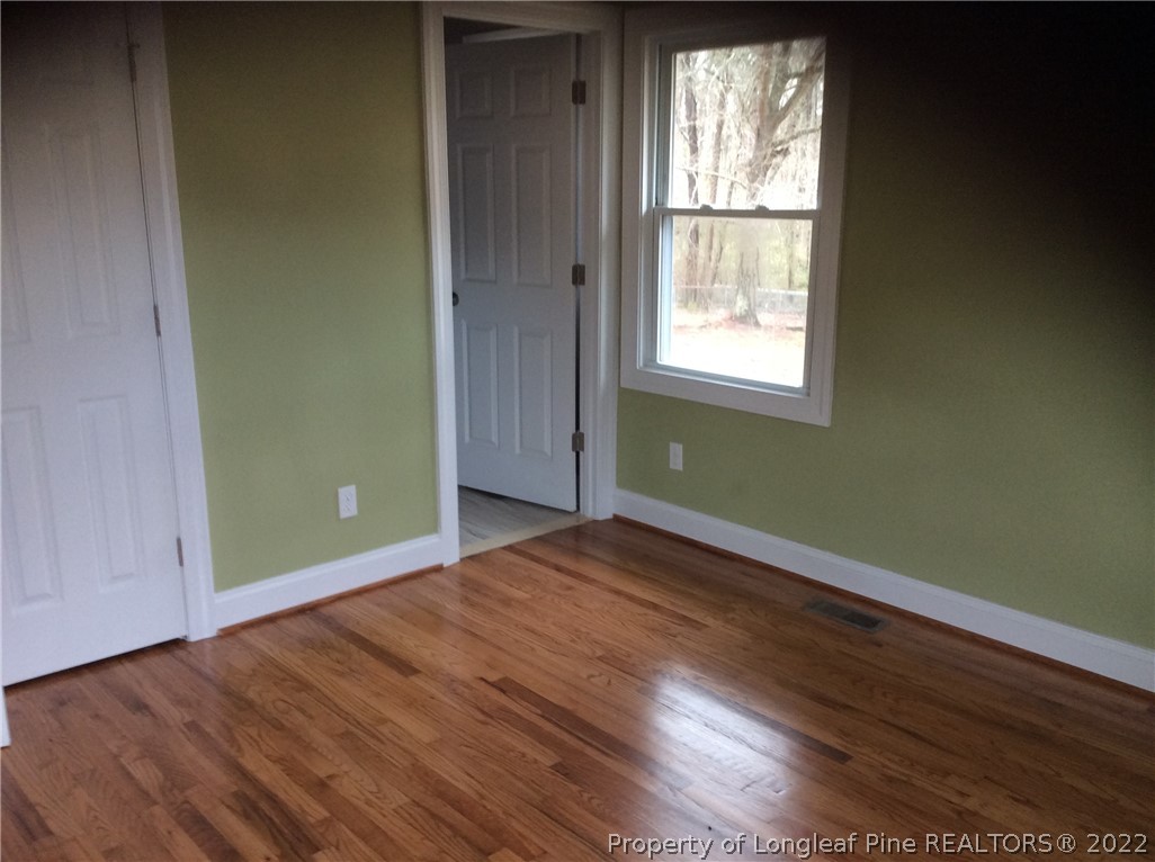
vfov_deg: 44.0
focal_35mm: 32
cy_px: 431
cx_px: 578
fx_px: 1066
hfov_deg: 56.9
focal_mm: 3.3
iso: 64
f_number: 2.4
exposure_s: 1/24
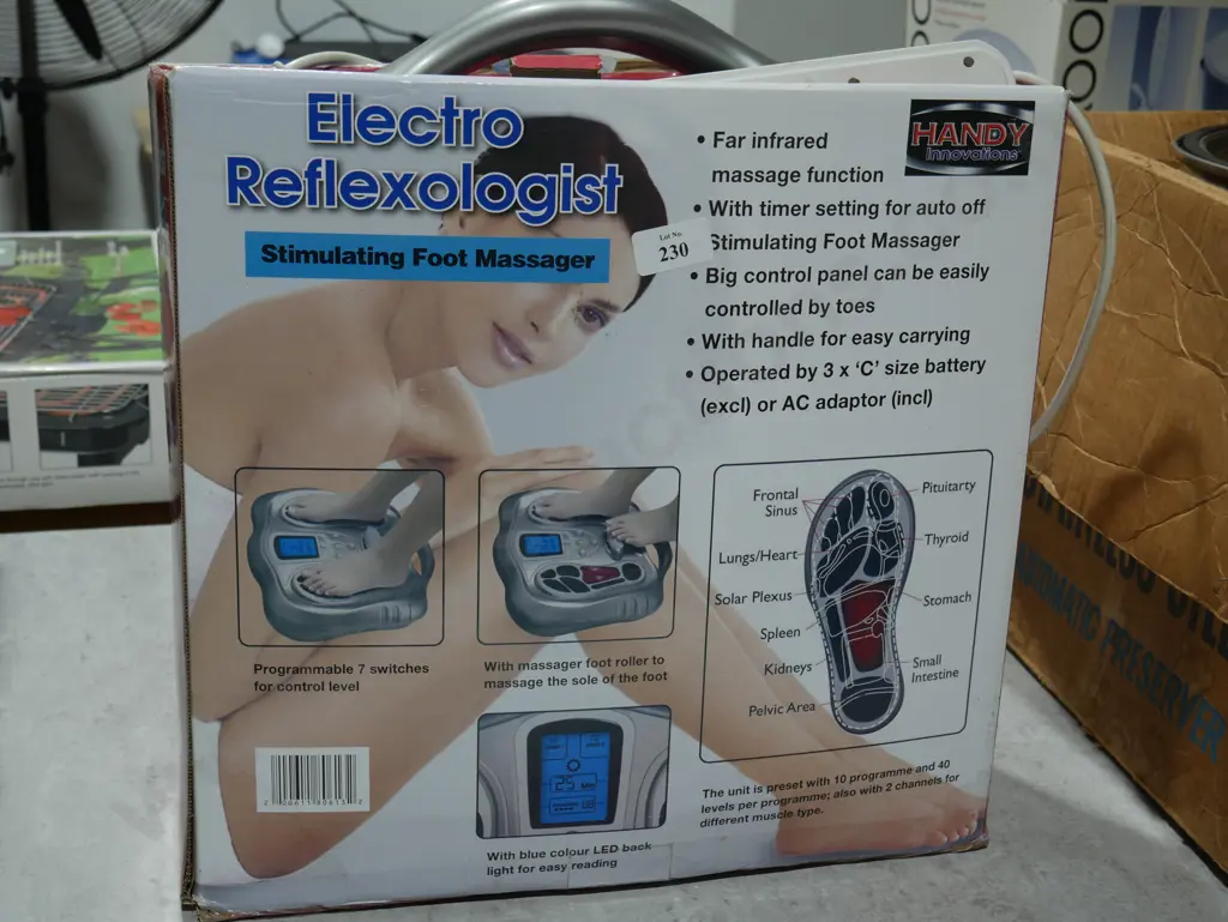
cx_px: 614
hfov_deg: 39.6
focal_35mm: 48
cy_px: 461
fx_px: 1704
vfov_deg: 30.3
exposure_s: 1/80
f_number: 5.2
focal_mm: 24
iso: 200
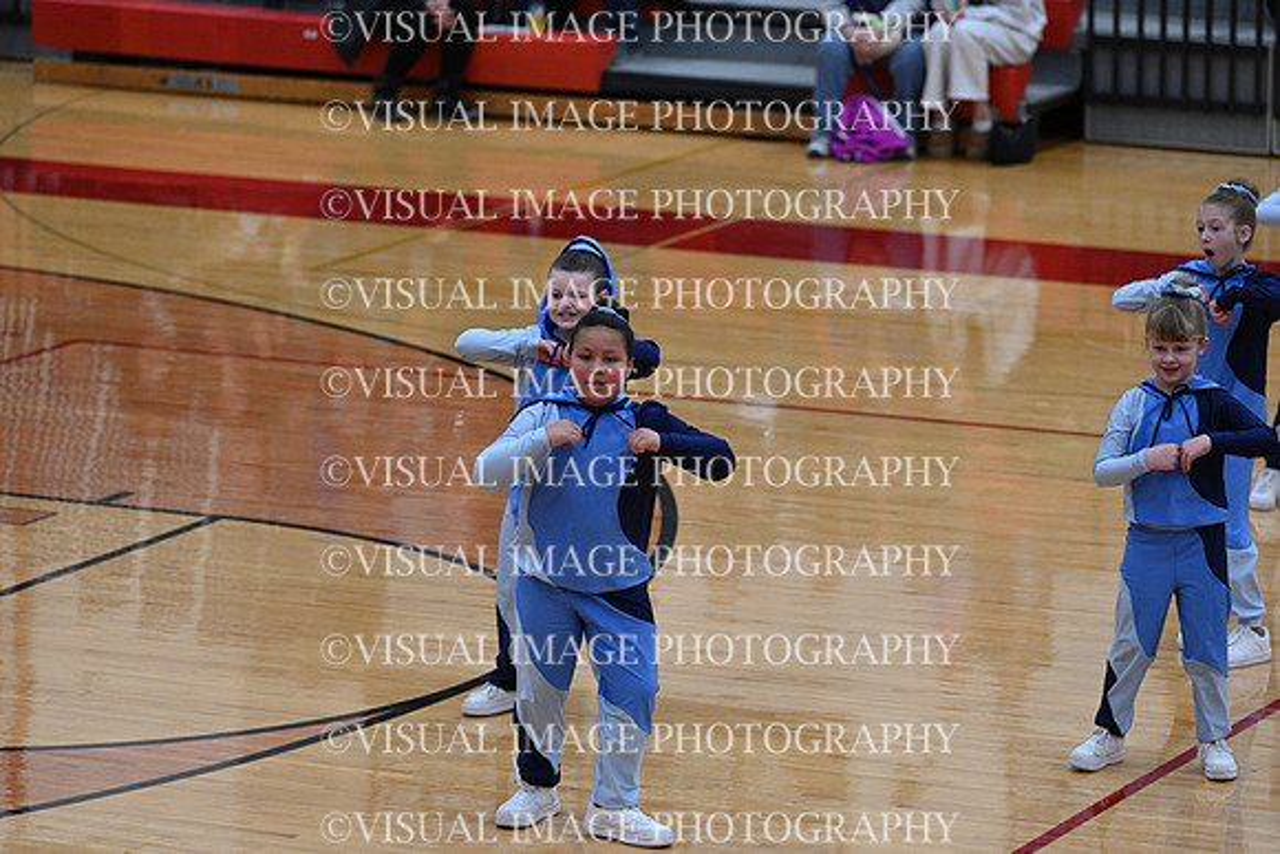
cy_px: 427
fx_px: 6757
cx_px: 640
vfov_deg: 7.2
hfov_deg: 10.8
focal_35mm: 190
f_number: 4
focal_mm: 190
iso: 4000
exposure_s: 1/400
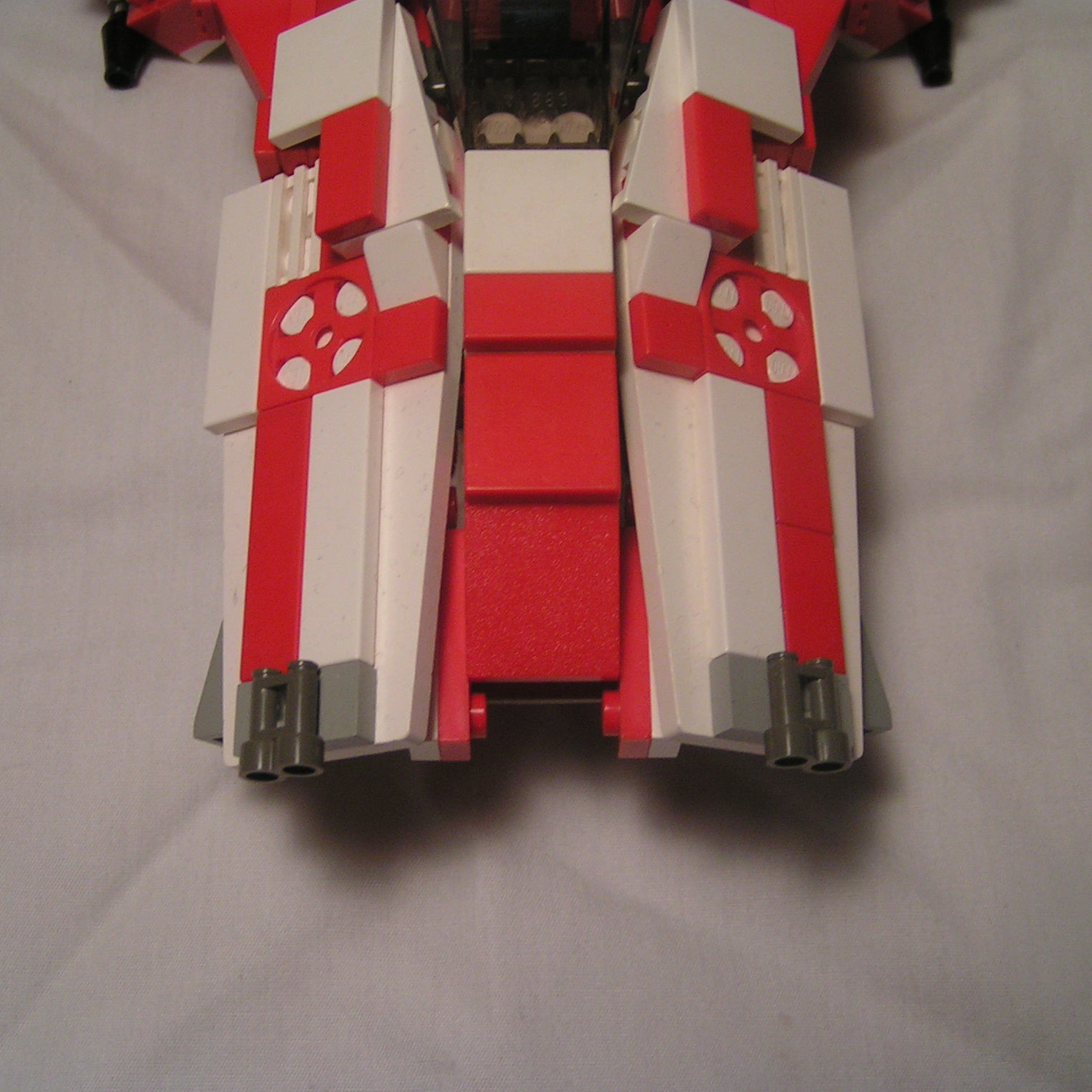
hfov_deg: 37.5
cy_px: 545
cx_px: 526
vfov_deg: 37.6
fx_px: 1606
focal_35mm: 45
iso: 80
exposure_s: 1/40
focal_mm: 5.8
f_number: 2.8
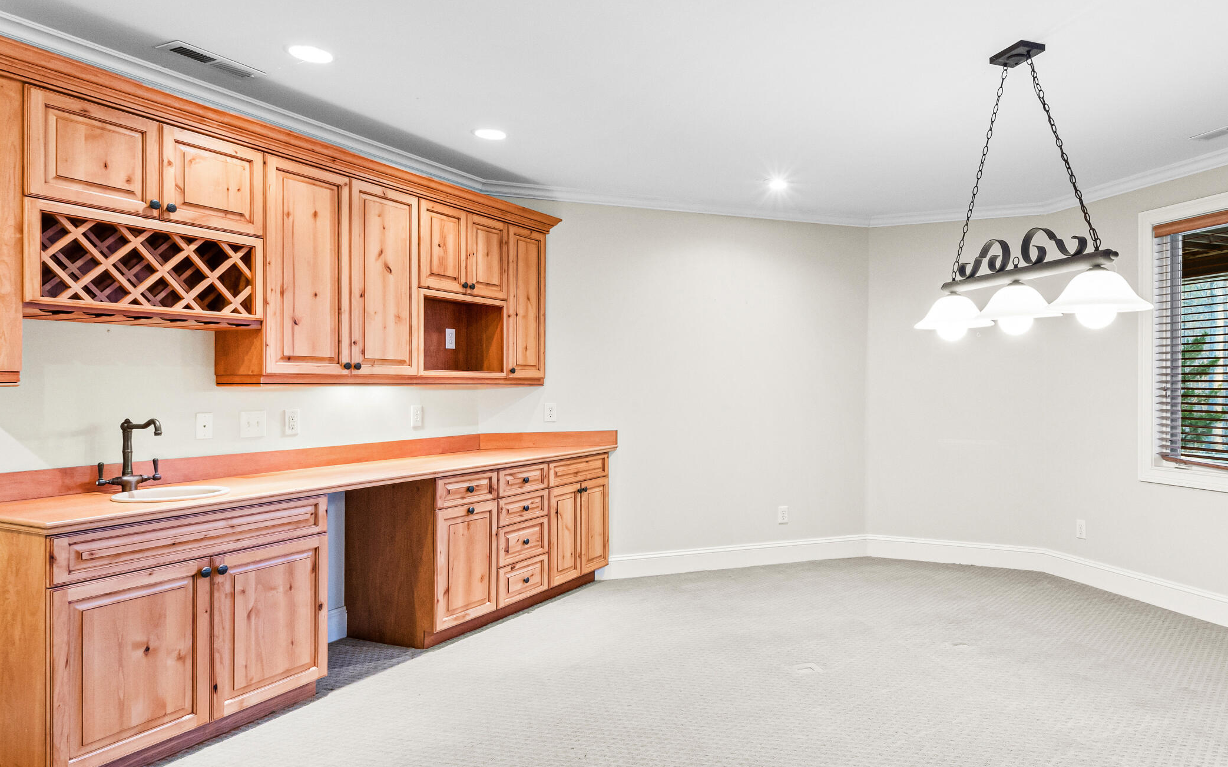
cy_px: 379
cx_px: 743
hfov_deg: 78.6
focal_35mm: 22
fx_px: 736
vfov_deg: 55.1
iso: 320
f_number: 8
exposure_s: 1/3
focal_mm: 10
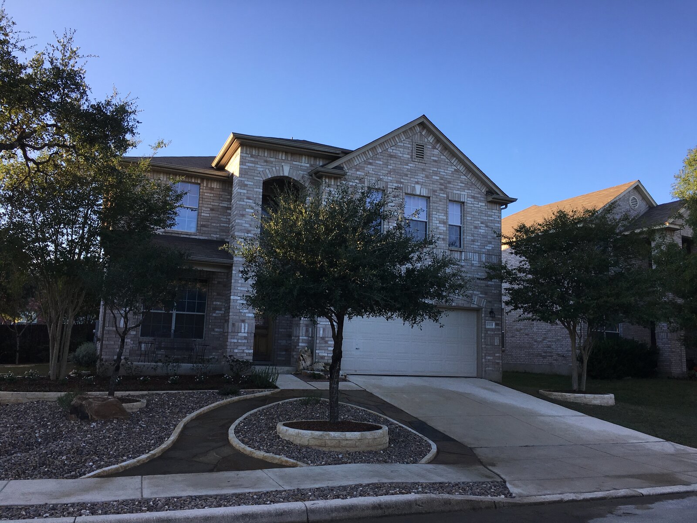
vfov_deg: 48.2
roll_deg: -2.0
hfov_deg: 61.7
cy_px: 262
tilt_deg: +9.2
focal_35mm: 29
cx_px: 348
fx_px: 584
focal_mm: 4.15
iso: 25
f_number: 2.2
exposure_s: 1/475
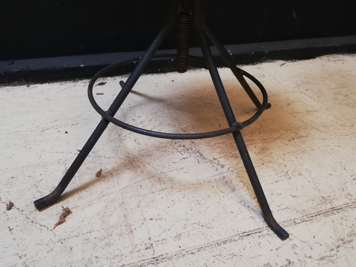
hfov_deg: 60.0
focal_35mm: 30
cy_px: 130
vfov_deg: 46.8
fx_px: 309
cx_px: 174
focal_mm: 3.81
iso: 320
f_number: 2.2
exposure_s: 1/33.3
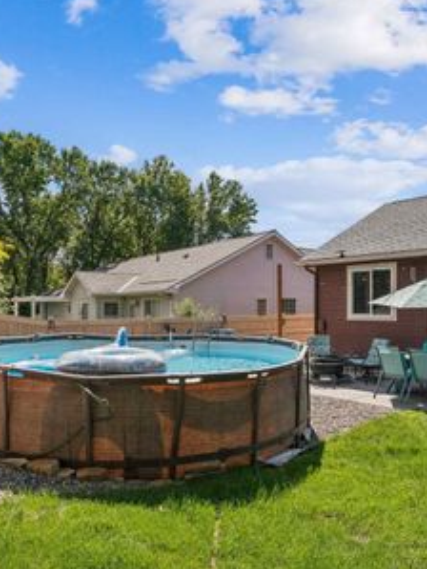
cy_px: 310
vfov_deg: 61.2
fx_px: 479
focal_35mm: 29
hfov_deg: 48.0
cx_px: 234
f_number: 13
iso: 400
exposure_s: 1/250
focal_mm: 18.1
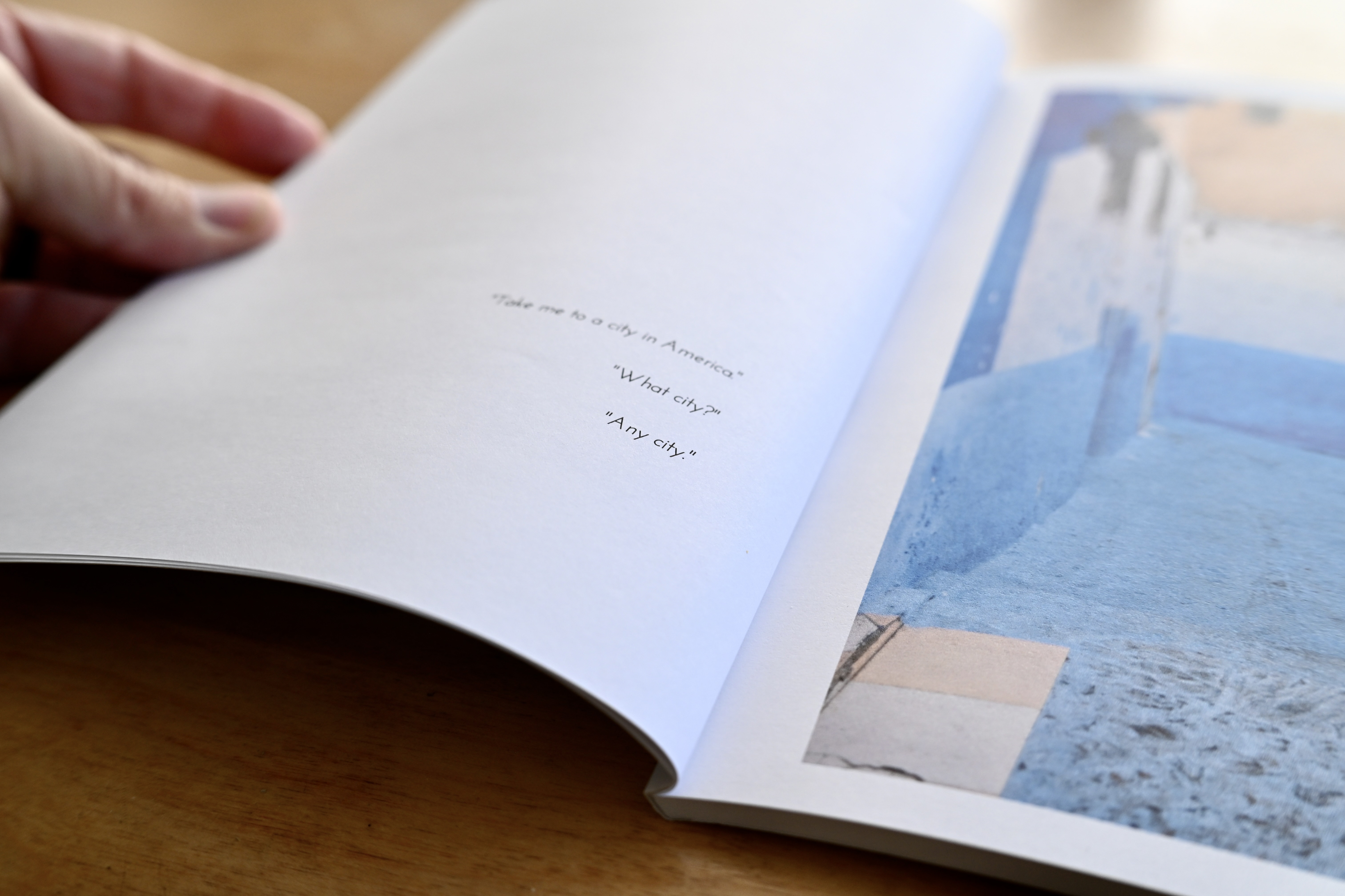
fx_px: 1494
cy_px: 448
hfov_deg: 48.5
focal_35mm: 40
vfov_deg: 33.4
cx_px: 672
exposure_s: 1/125
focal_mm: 40
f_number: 5.6
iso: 900
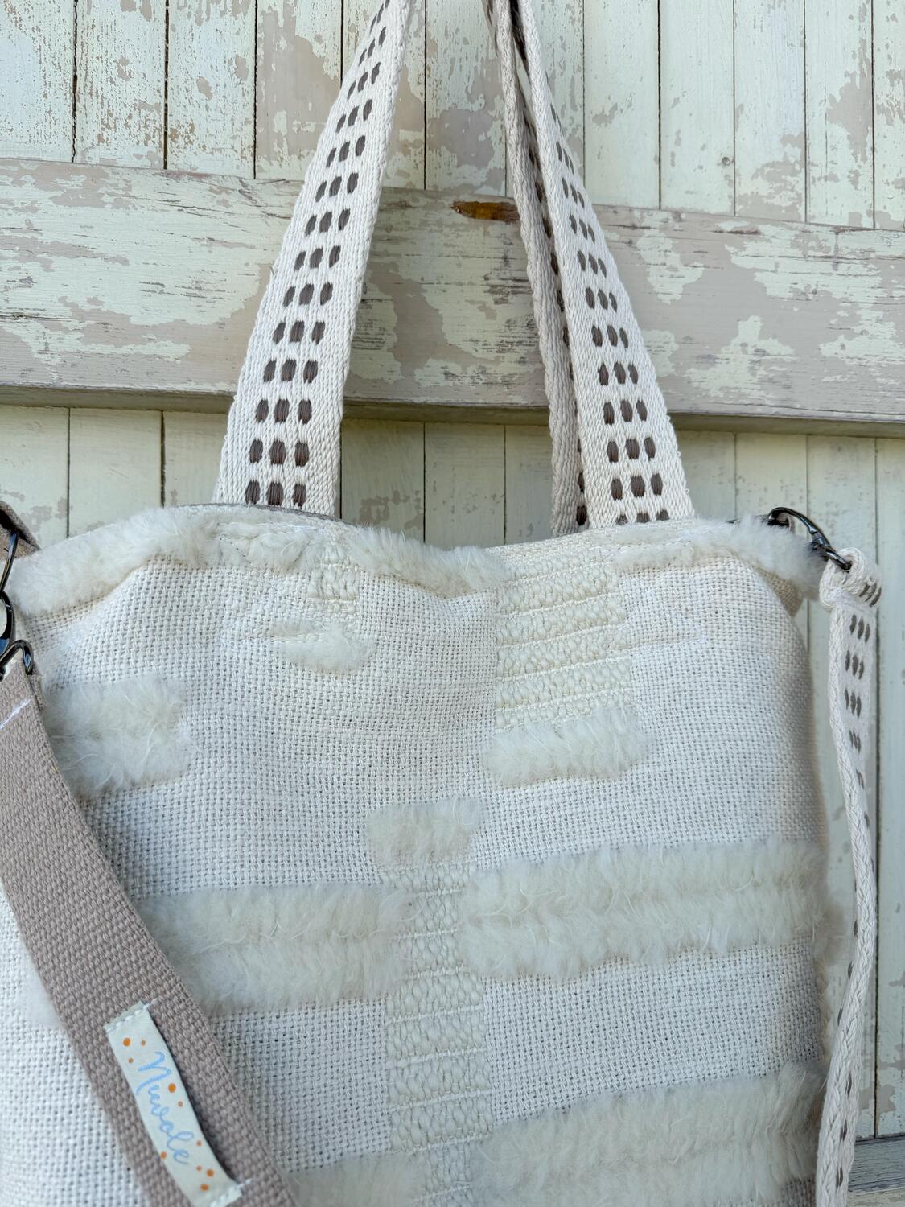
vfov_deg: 71.6
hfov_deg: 56.8
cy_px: 604
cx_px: 452
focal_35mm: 24
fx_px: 837
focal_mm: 6.76
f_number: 1.78
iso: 80
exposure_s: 1/1174
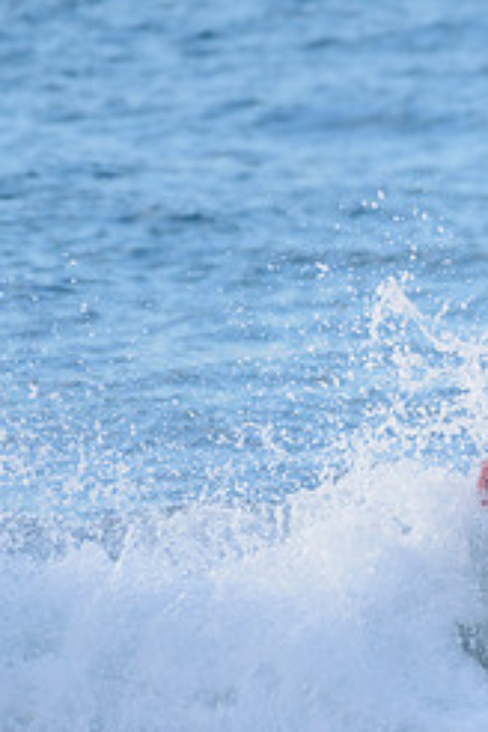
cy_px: 401
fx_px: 29400
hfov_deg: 1.0
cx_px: 665
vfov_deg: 1.4
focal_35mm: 1446
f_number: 5.6
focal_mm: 500
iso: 450
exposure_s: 1/1250
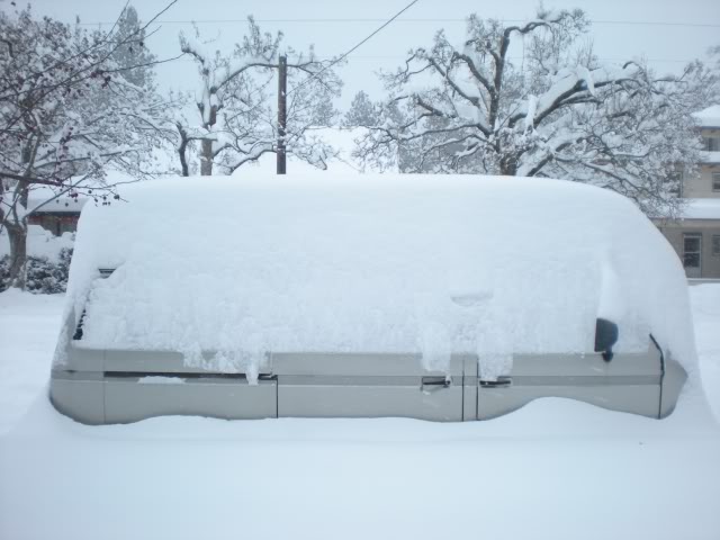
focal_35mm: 38
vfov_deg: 37.7
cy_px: 270
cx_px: 360
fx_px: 790
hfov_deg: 49.0
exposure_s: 1/240
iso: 64
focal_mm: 6.3
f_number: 3.1
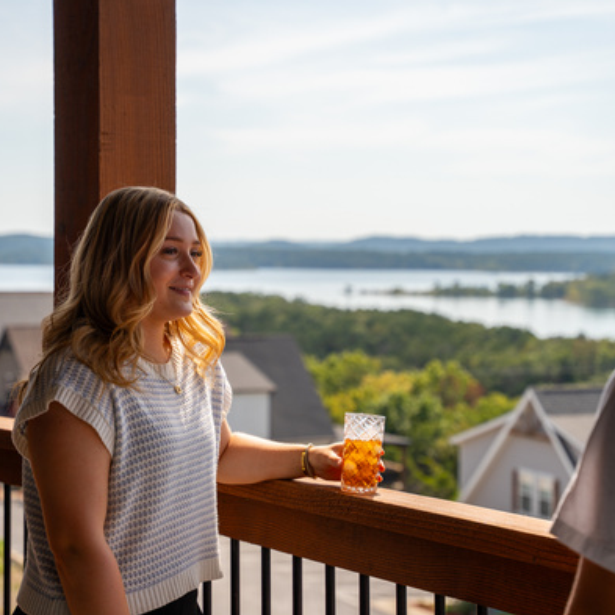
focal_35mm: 78
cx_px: 341
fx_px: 1568
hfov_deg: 22.2
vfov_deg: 22.2
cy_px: 303
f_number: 3.5
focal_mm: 57.5
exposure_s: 1/2000
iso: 125
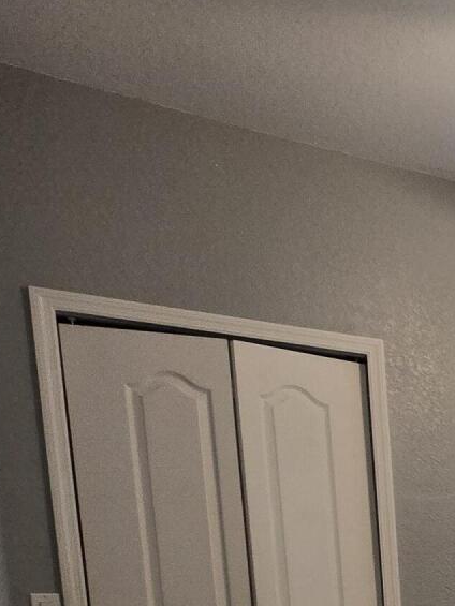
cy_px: 709
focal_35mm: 46
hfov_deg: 22.3
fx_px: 806
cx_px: 772
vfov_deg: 34.1
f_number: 2.2
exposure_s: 1/60
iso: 250
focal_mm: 2.2
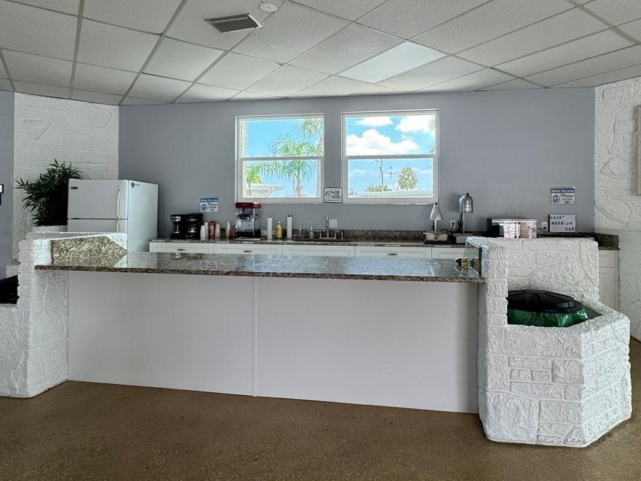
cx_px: 348
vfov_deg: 60.8
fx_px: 407
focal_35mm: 22
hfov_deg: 76.2
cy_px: 206
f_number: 2.2
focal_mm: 2.22
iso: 50
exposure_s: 1/99
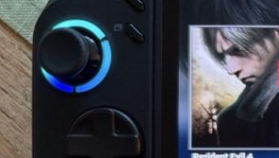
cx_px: 460
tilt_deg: -87.1
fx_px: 666
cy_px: 157
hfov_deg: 19.4
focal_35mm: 90
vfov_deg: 13.3
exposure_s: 1/48
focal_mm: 6.76
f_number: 1.78
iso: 200
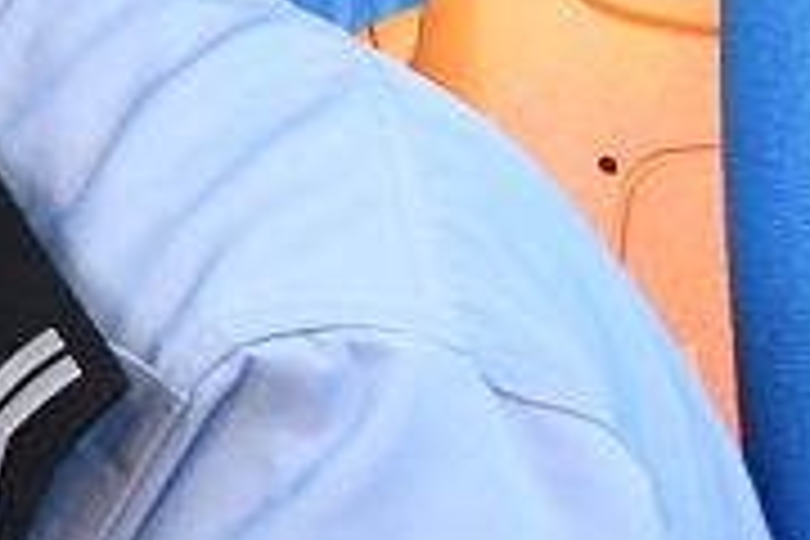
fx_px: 4050
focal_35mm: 180
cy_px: 135
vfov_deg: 7.6
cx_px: -1494
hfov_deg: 9.4
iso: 3200
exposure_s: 1/400
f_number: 4.5
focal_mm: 18
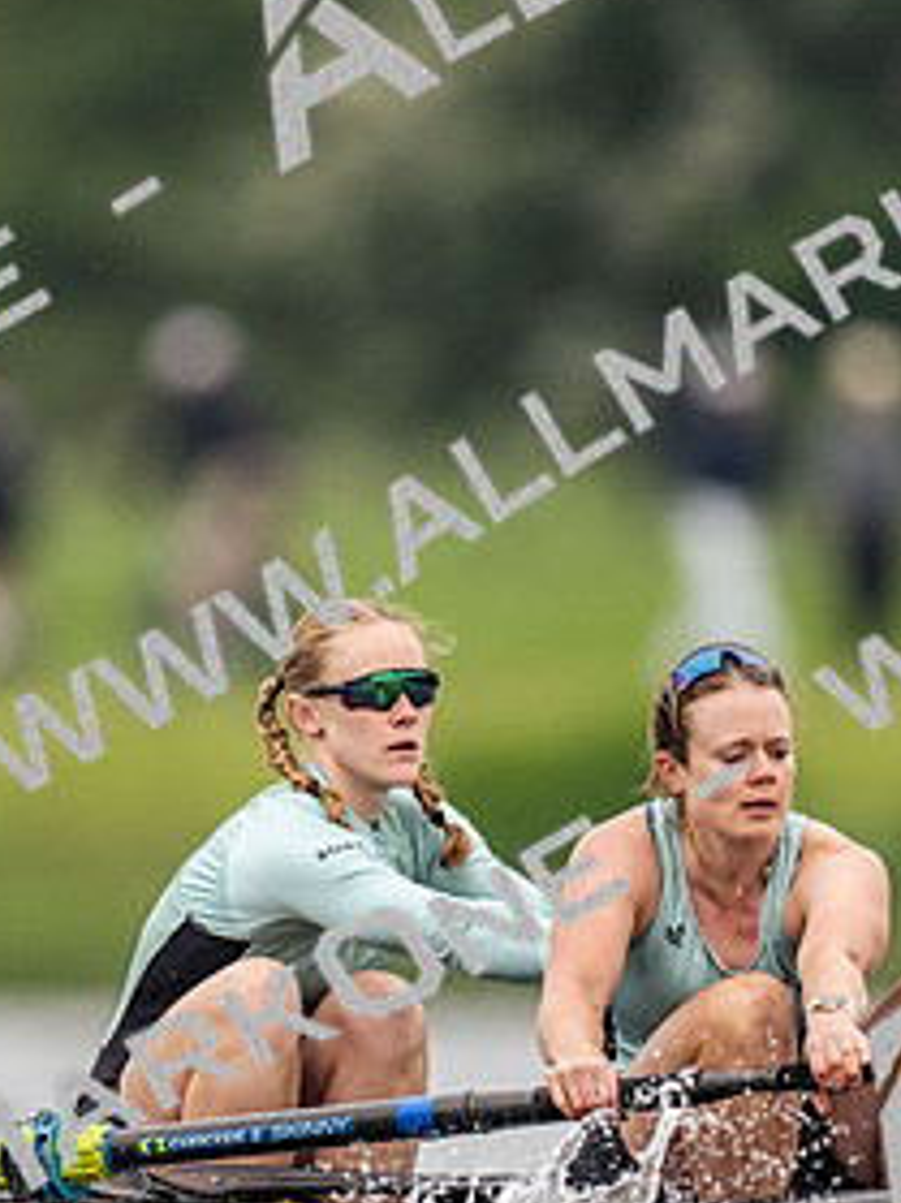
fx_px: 62586
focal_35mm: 1802
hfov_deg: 0.8
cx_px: 500
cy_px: 804
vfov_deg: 1.1
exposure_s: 1/2000
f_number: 4
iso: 800
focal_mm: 600
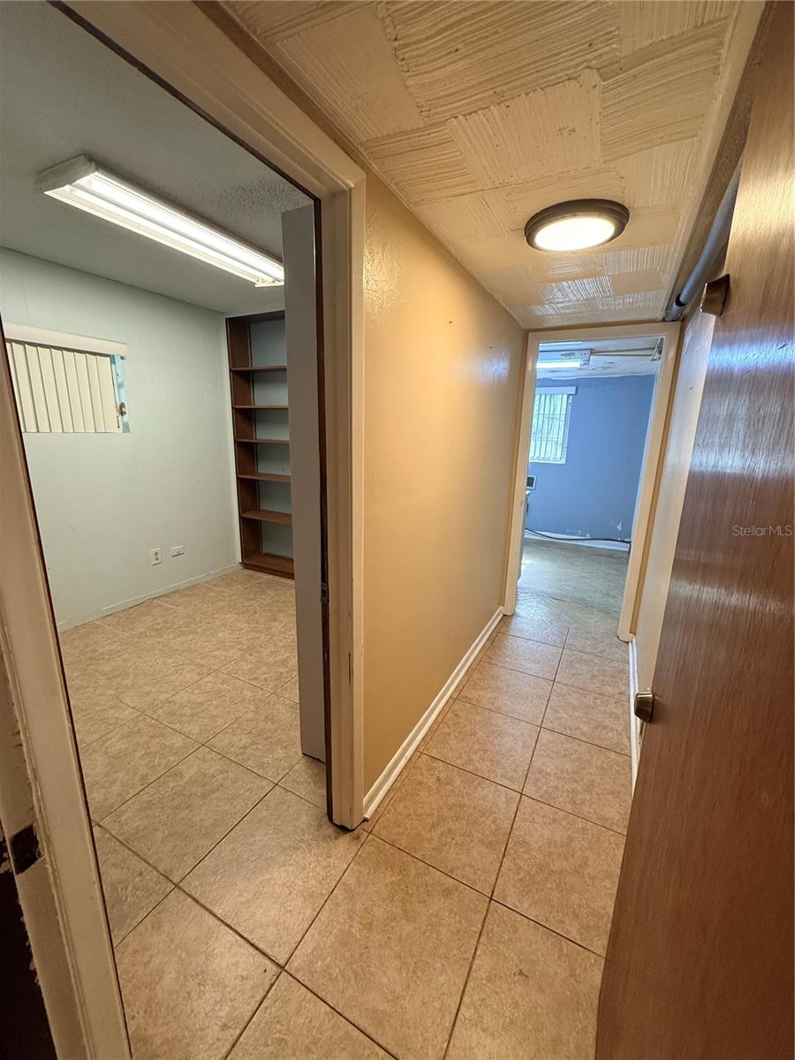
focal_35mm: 14
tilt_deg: -13.6
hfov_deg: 85.7
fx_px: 429
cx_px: 398
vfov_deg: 102.1
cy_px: 530
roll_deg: -0.8
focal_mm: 2.22
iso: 320
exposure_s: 1/120
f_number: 2.2
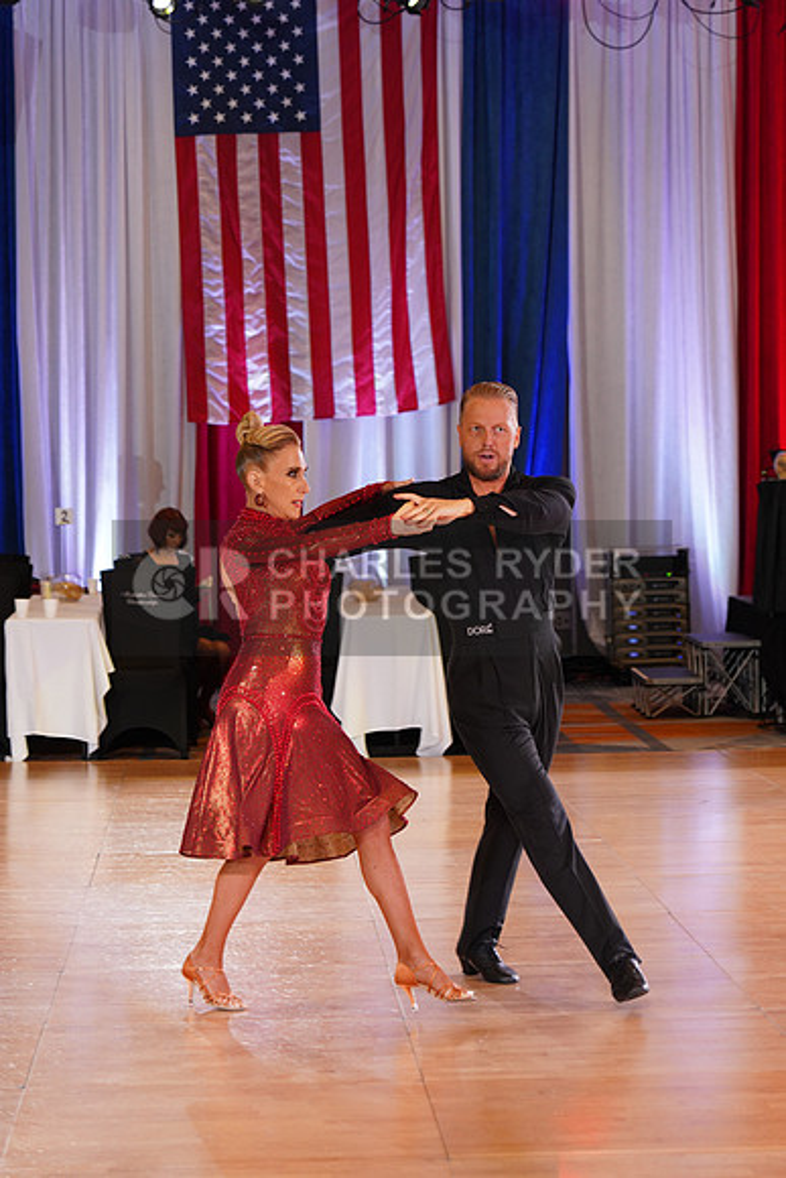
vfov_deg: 19.5
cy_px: 589
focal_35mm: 105
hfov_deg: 13.0
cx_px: 393
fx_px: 3436
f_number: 5
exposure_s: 1/160
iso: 1600
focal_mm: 105
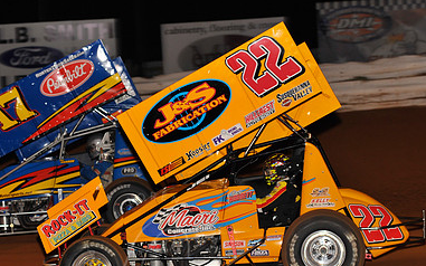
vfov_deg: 6.8
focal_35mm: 194
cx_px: 153
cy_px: 156
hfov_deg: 10.8
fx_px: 2252
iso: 500
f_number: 5.6
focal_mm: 125
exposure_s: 1/250
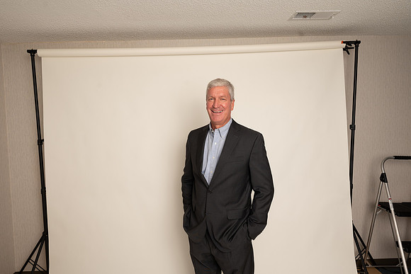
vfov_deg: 53.2
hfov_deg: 73.7
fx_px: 274
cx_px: 206
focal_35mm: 24
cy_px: 137
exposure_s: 1/200
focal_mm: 24
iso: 125
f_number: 6.3
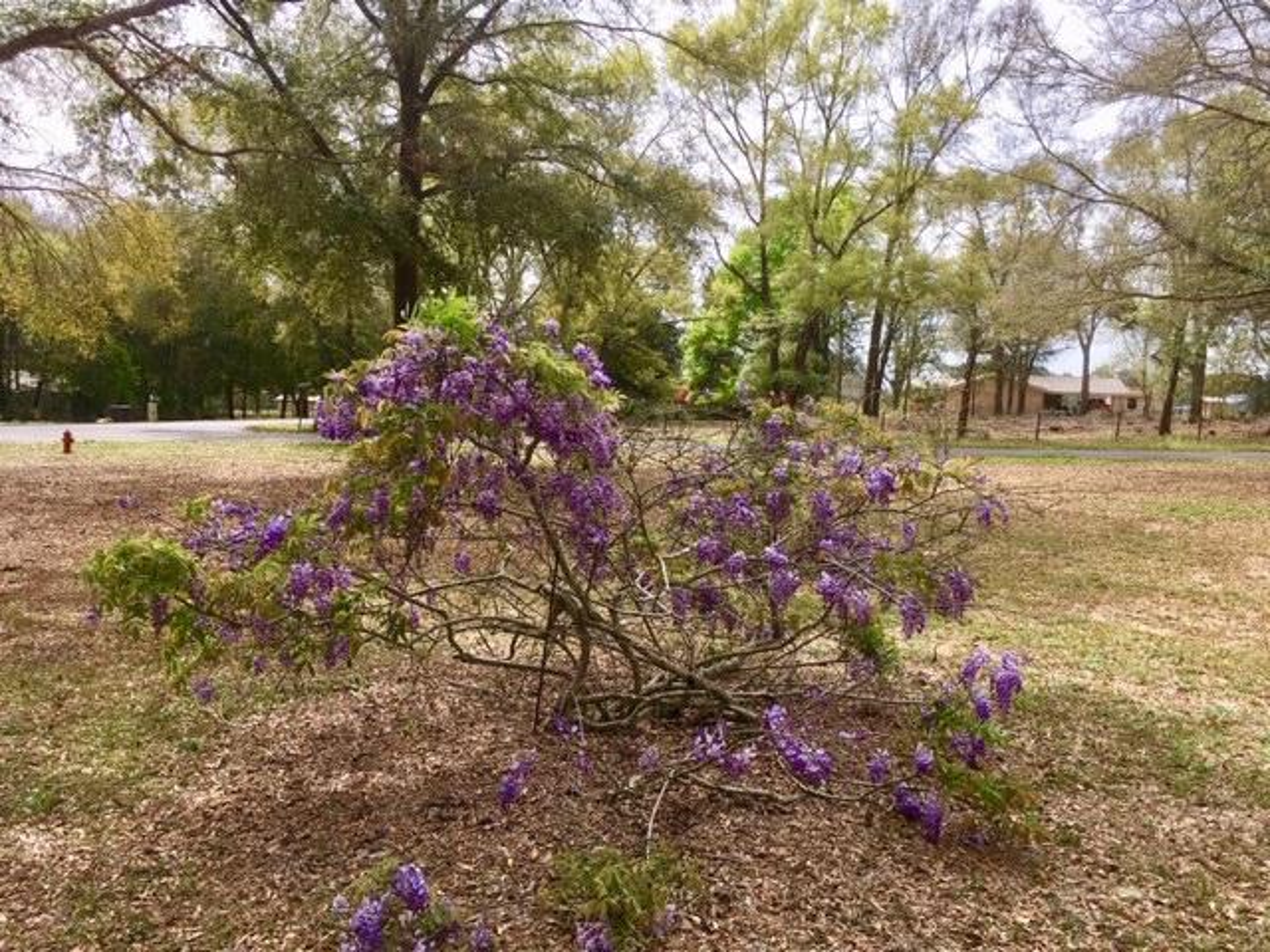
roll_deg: -1.6
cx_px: 635
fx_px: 1064
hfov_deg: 61.7
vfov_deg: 48.2
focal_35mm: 29
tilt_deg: -6.0
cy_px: 476
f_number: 2.2
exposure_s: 1/938
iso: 25
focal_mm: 4.15
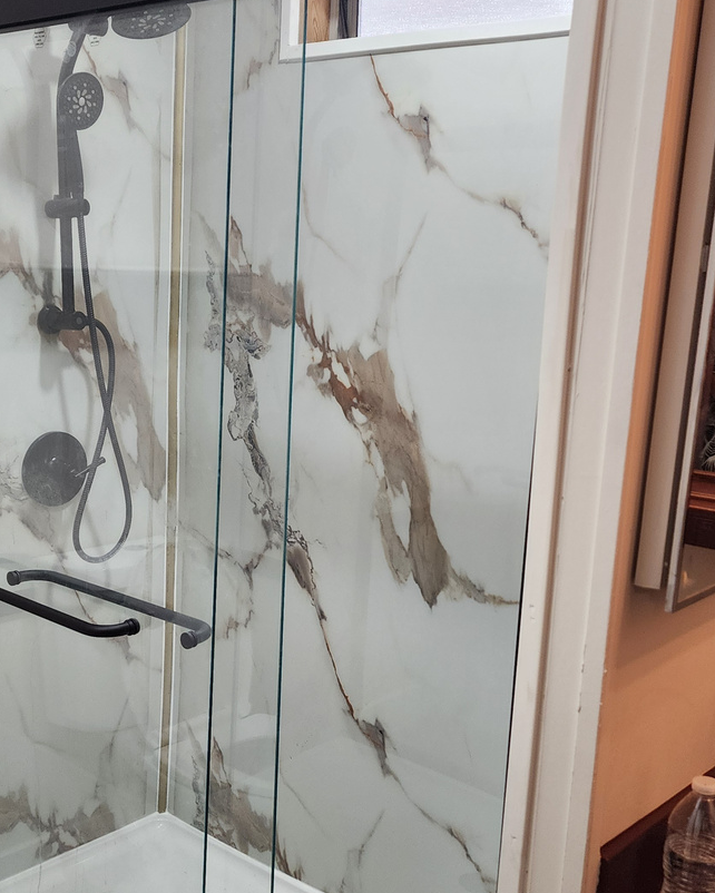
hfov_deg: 34.7
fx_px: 1137
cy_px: 509
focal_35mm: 43
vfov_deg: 42.8
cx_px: 262
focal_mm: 6.4
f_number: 1.8
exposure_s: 1/120
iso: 200
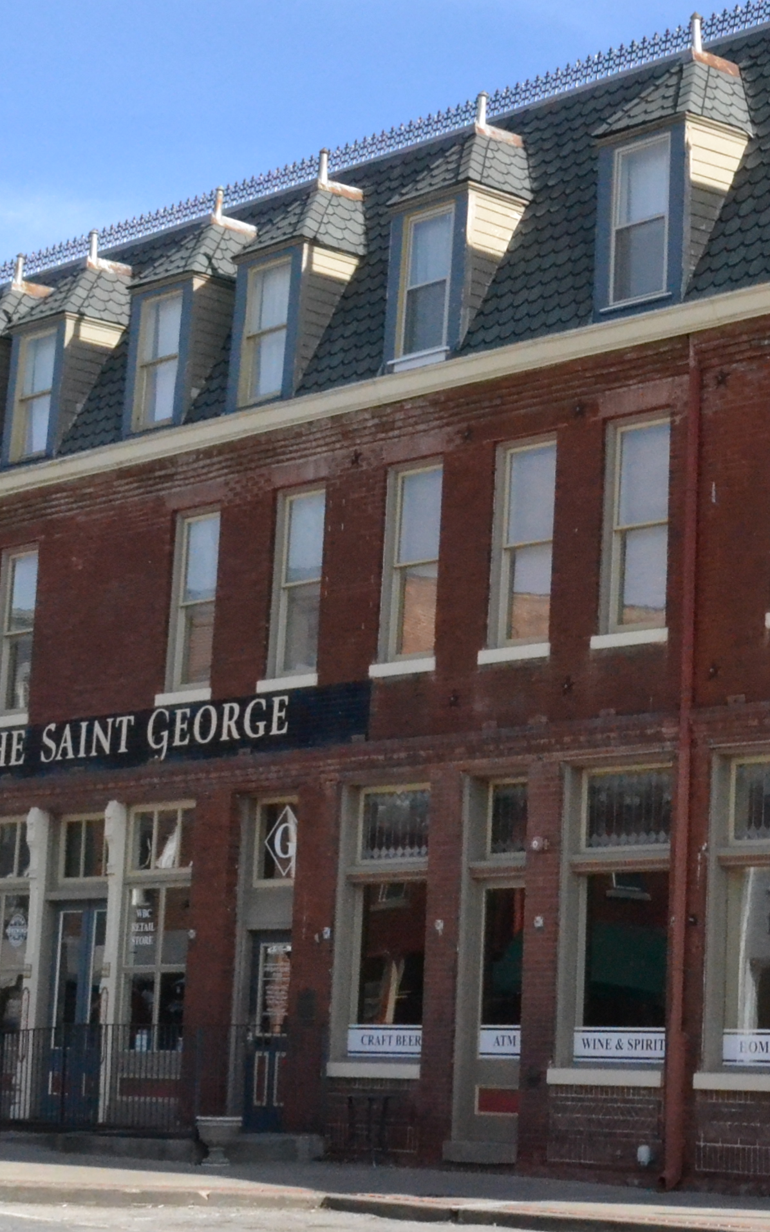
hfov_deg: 15.6
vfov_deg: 25.5
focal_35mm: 81
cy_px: 580
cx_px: 902
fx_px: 2719
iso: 3200
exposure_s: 1/1250
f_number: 18
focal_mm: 22
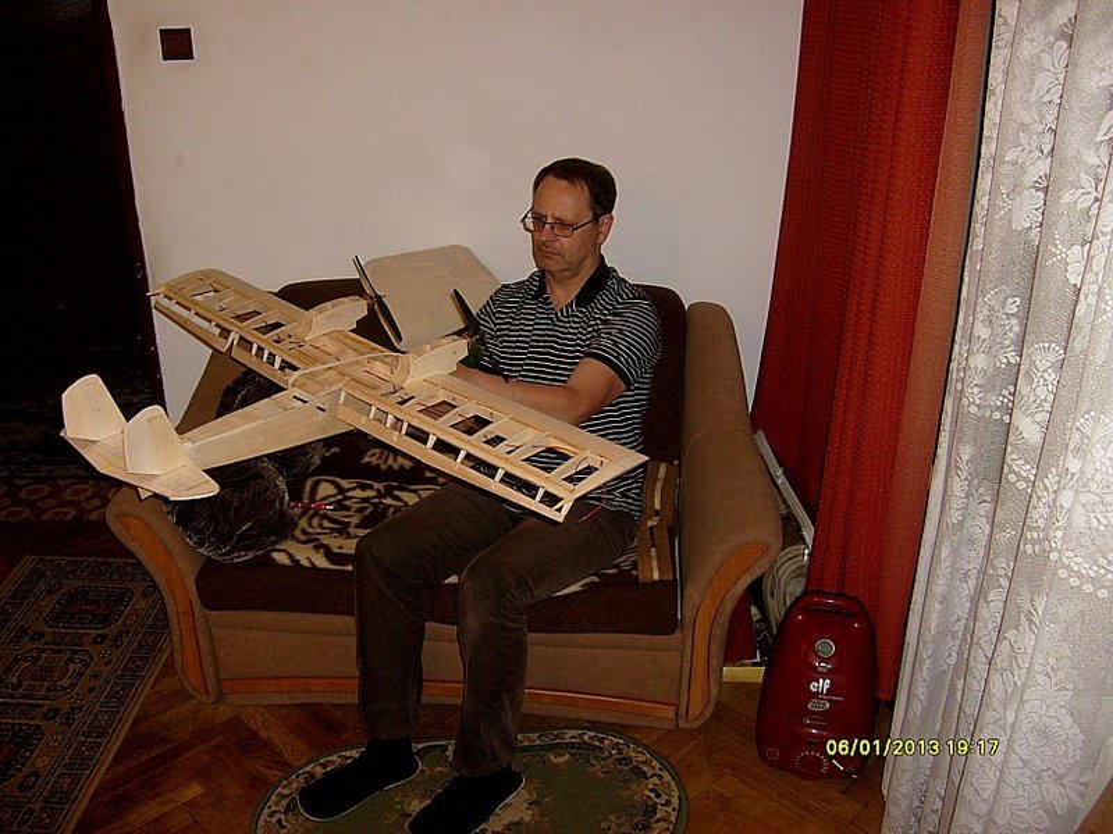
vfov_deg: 40.7
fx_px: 1125
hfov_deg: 52.6
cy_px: 417
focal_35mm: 35
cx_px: 556
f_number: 2.8
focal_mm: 5.8
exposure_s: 1/45
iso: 100
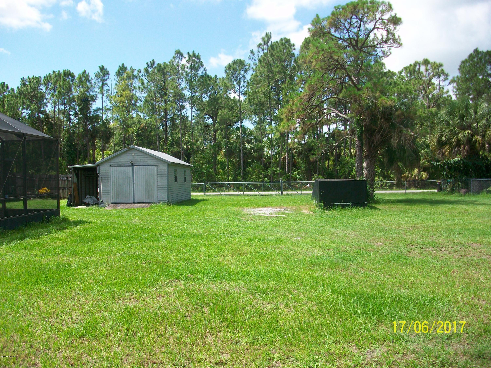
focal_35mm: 32
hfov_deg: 56.8
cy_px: 184
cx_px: 246
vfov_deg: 44.2
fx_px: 454
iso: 64
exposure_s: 1/500
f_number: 2.8
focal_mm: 5.7
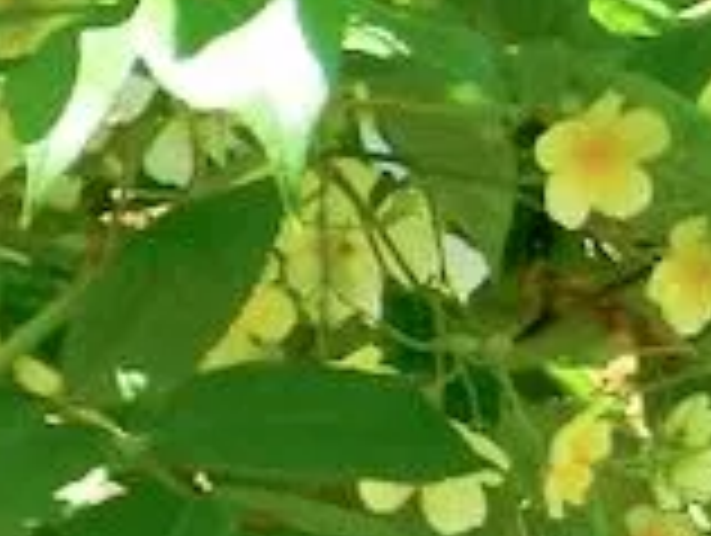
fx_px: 5986
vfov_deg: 5.1
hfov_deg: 6.2
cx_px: -1498
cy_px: 140
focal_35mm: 291
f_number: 7.6
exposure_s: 1/82
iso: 160
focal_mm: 8.1
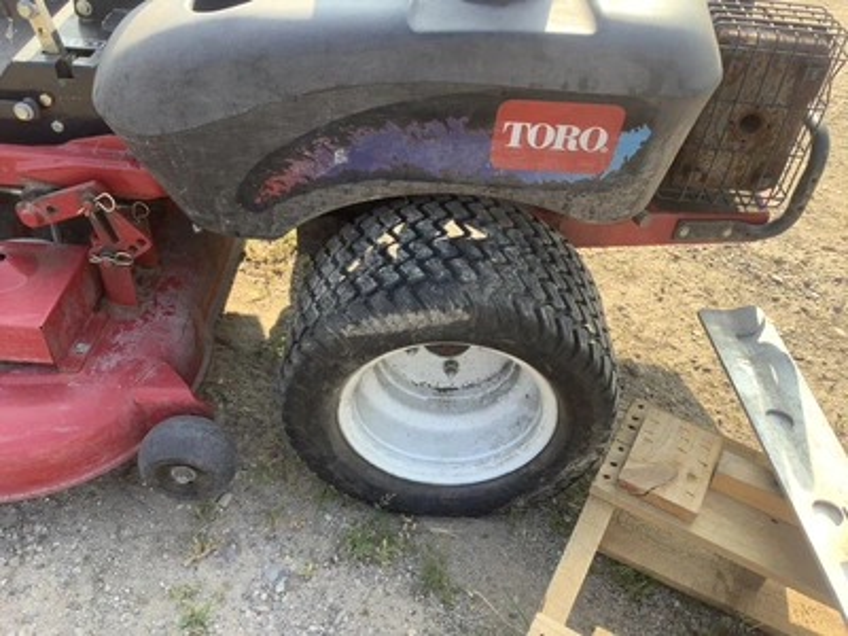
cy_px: 318
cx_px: 424
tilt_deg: -43.3
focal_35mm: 31
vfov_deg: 45.4
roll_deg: -4.7
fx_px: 759
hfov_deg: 58.4
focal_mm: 3.3
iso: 25
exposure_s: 1/120
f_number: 2.4
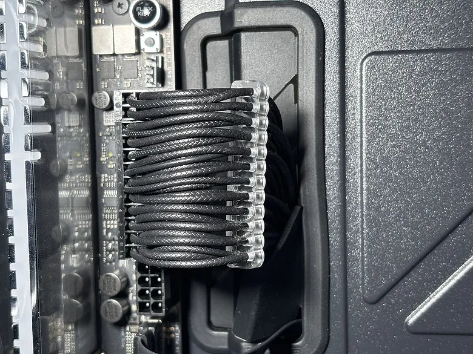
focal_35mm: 52
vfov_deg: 28.0
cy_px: 177
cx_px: 236
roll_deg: +1.2
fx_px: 711
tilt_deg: -4.1
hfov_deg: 36.8
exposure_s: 1/40
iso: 125
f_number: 1.6
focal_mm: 5.96
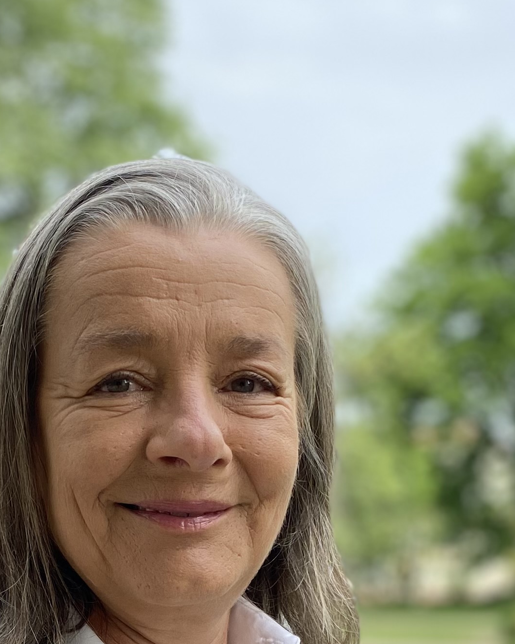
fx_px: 1467
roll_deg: +1.1
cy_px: 630
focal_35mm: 77
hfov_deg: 19.8
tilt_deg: -3.6
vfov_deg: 23.8
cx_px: 148
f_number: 1.8
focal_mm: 4.25
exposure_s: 1/678
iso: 32
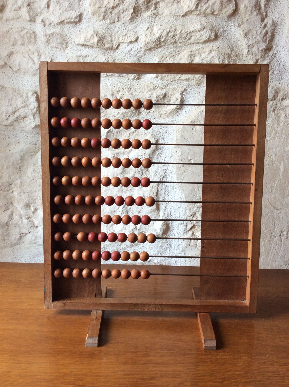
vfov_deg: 56.9
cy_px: 194
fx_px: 357
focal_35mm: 32
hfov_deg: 44.1
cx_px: 144
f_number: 2.4
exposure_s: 1/25
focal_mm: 3.3
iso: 50
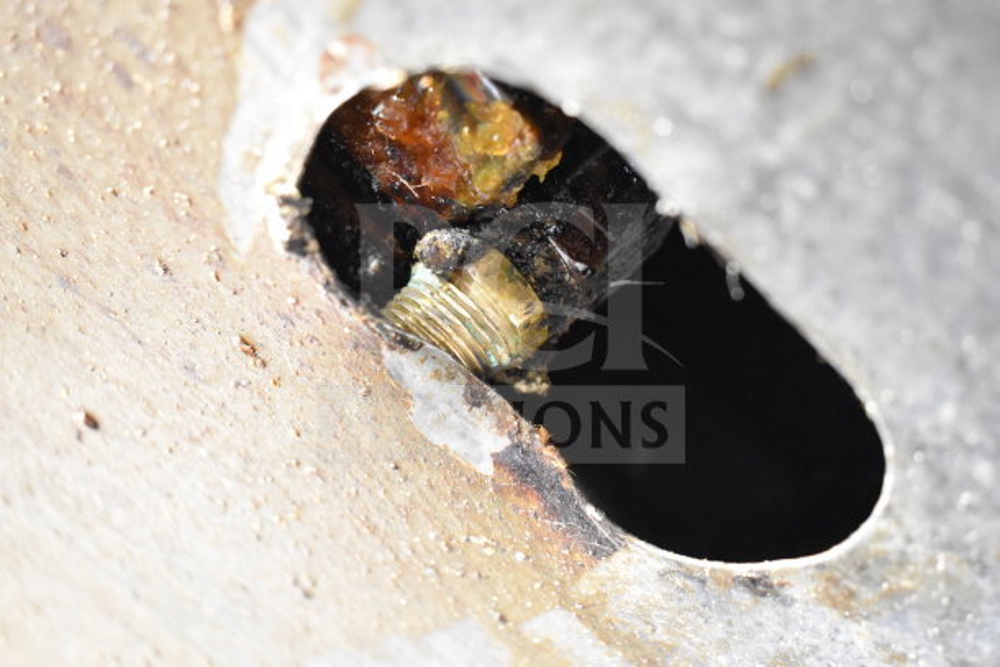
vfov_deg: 40.0
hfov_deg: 57.2
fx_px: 917
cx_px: 500
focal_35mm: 33
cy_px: 334
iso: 5000
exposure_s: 1/40
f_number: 3.8
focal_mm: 22
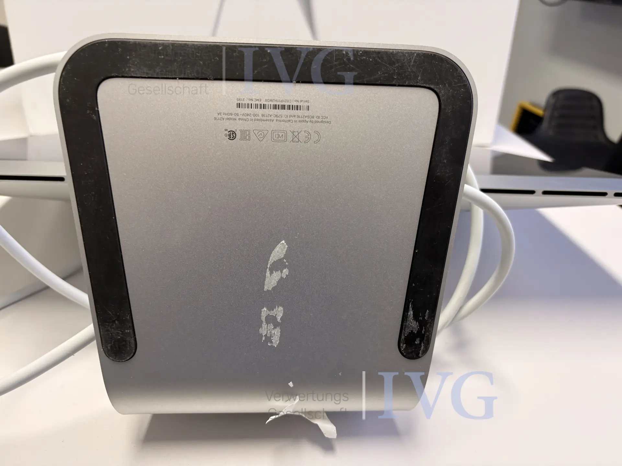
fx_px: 467
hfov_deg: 67.3
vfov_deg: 53.1
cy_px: 233
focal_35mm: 26
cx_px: 311
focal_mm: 5.96
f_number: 1.6
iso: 125
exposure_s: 1/90
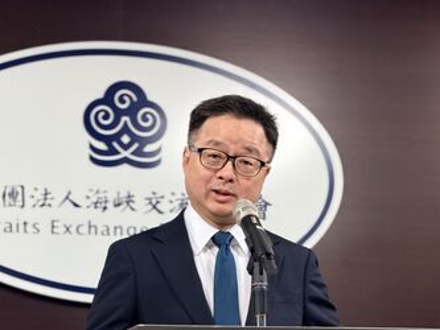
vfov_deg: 12.4
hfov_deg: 16.4
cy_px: 190
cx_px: 201
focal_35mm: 120
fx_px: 1526
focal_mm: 16.89
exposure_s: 1/120
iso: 250
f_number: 2.8
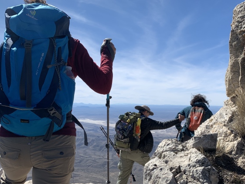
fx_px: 262
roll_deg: -0.6
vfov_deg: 38.3
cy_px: 123
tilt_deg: -5.2
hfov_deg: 50.1
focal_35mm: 37
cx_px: 123
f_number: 1.8
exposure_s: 1/3185
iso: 25
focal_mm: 4.25
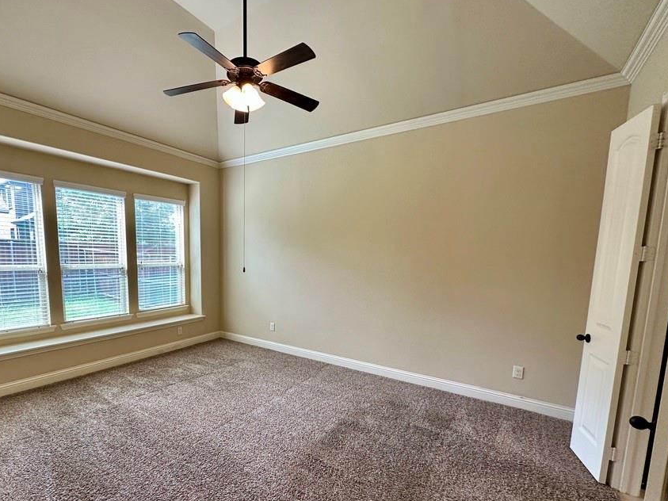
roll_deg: -1.0
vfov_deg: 74.1
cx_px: 271
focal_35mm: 17
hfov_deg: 90.0
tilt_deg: -7.1
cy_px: 295
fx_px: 328
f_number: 2.2
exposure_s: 1/120
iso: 200
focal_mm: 2.22
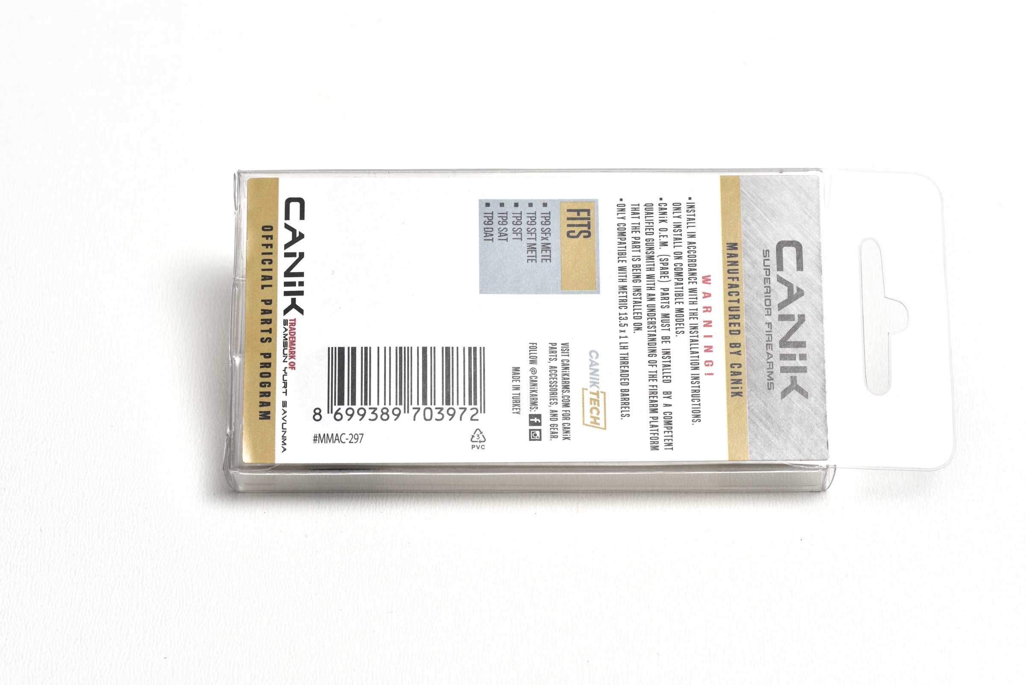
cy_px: 342
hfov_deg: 19.4
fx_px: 2993
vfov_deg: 13.1
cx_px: 513
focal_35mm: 105
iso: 200
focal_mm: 105
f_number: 11
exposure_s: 1/125
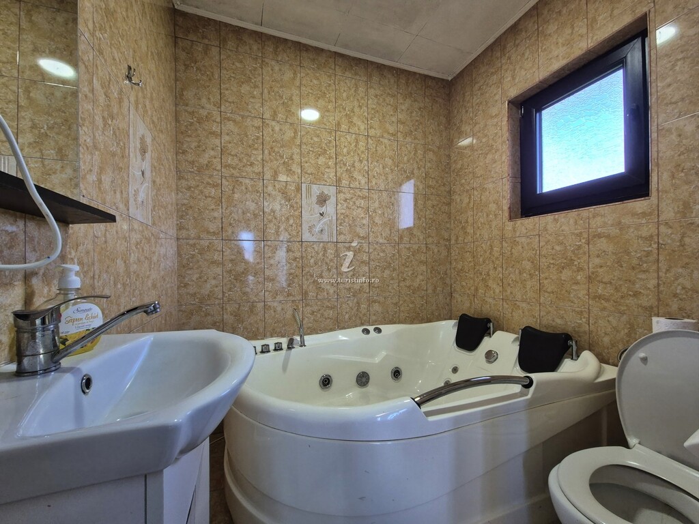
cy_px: 262
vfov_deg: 89.9
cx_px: 350
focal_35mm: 13
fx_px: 263
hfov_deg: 106.2
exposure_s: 1/50
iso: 250
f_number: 2.2
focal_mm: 2.2
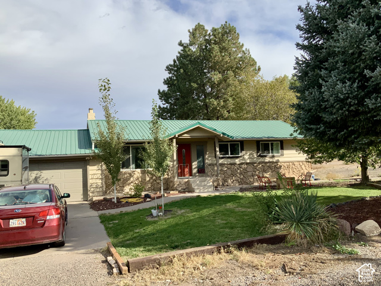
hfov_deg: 61.7
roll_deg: +3.6
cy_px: 143
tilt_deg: +3.0
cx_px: 190
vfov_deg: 48.2
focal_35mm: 29
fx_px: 319
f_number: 1.8
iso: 16
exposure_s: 1/1848
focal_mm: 3
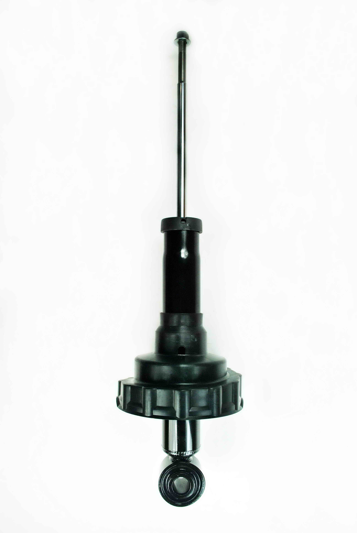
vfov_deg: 61.9
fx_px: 445
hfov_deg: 43.7
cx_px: 178
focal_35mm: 30
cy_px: 266
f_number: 6.3
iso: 200
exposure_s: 1/125
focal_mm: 20
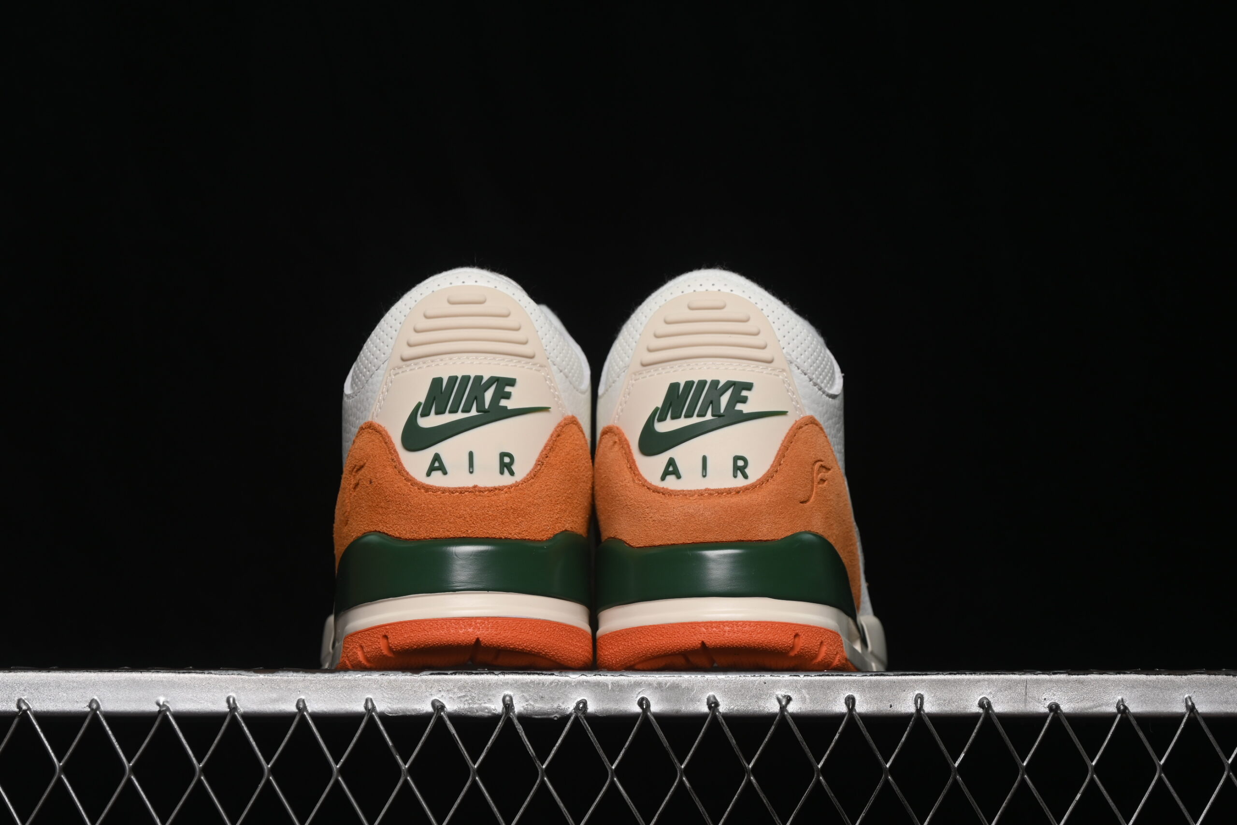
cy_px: 412
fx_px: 2577
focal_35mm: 75
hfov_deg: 27.0
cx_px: 618
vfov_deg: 18.2
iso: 160
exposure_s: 1/60
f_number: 6.3
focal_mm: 50
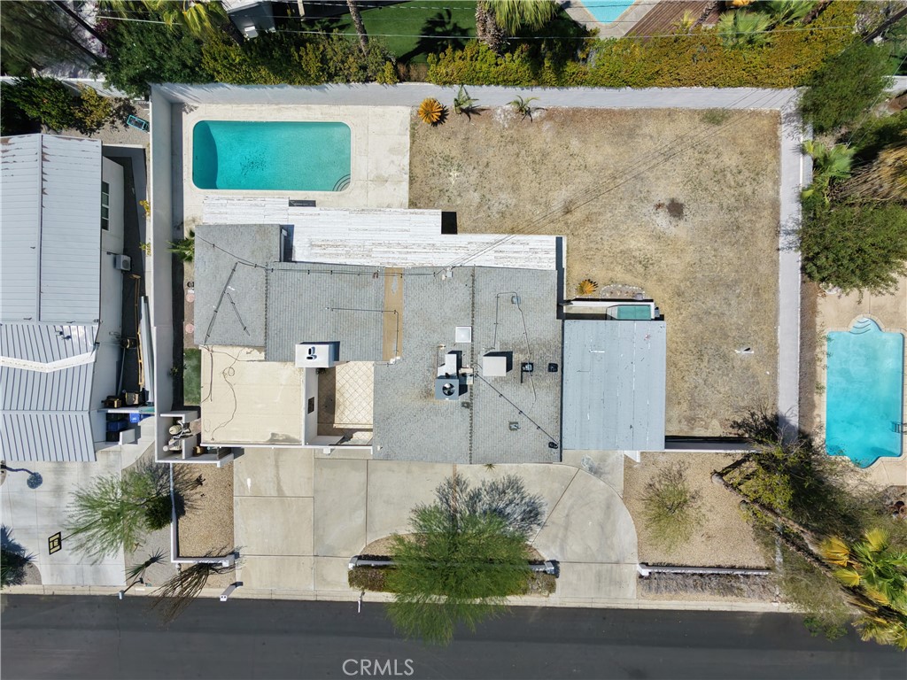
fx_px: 419
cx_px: 454
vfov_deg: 78.1
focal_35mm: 16
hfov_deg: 94.5
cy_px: 340
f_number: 2.2
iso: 270
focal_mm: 3.05
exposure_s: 1/4000
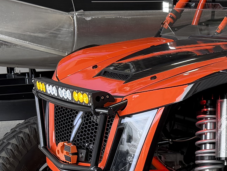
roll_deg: +0.9
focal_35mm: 107
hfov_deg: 17.8
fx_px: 702
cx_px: 239
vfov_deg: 13.6
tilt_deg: -15.3
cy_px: 179
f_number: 1.78
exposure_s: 1/230
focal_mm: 6.76
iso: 80
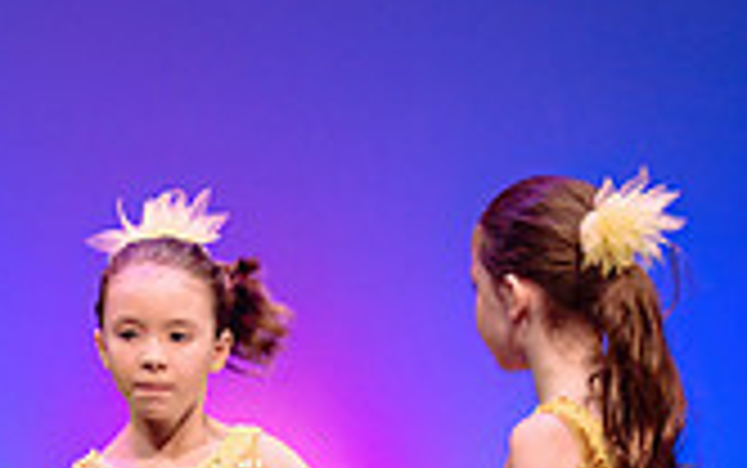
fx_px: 10980
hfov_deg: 3.9
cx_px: 200
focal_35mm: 539
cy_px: 500
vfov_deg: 2.4
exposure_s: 1/320
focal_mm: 130
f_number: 2.8
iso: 1600
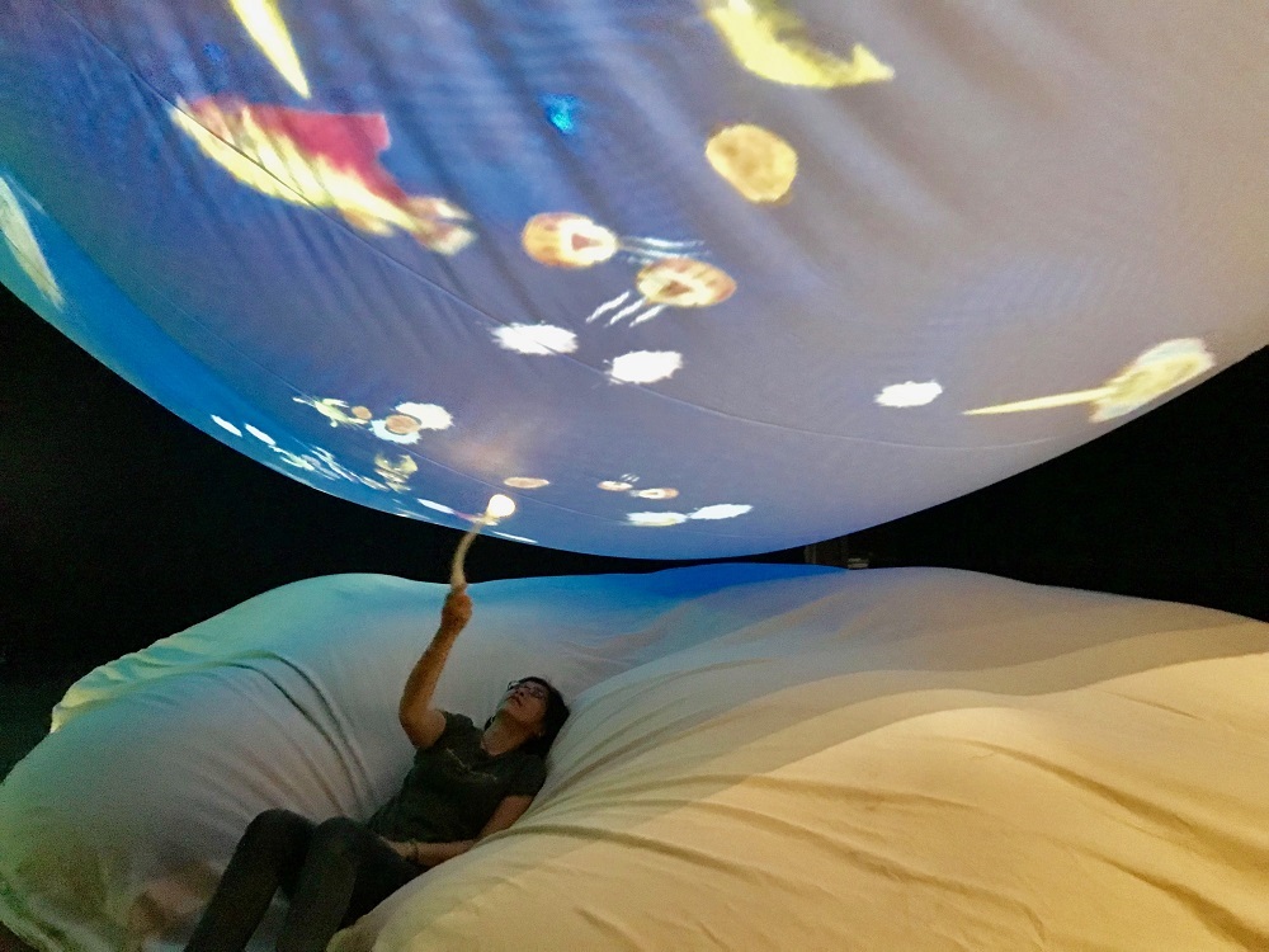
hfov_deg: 63.4
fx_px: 1026
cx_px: 634
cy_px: 476
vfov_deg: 49.7
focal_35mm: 28
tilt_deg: +1.6
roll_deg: -0.7
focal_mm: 3.99
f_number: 1.8
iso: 250
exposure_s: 1/4
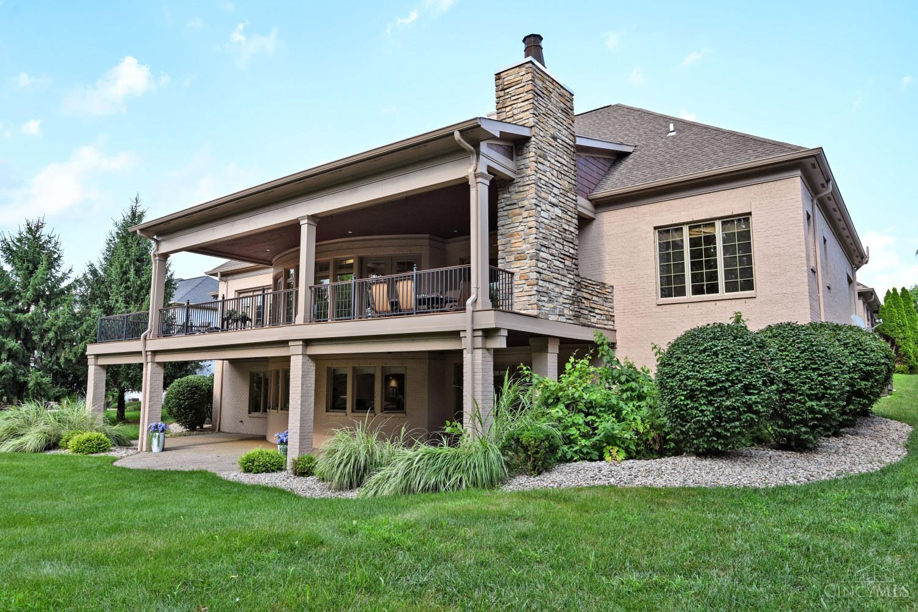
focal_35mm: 22
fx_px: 574
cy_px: 306
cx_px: 459
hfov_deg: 77.3
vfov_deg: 56.1
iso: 200
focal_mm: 22.5
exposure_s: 1/250
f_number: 5.6
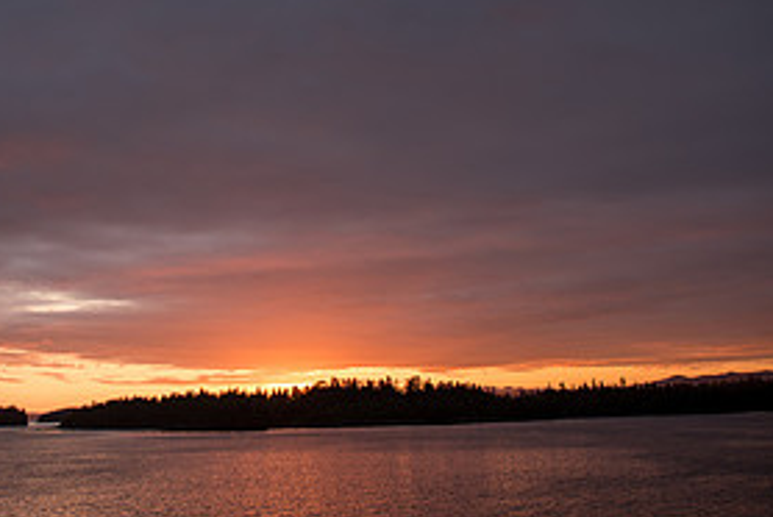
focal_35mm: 50
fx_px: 1075
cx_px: 236
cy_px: 168
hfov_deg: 38.9
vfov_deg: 26.9
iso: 100
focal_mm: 24
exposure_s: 1/250
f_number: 2.8
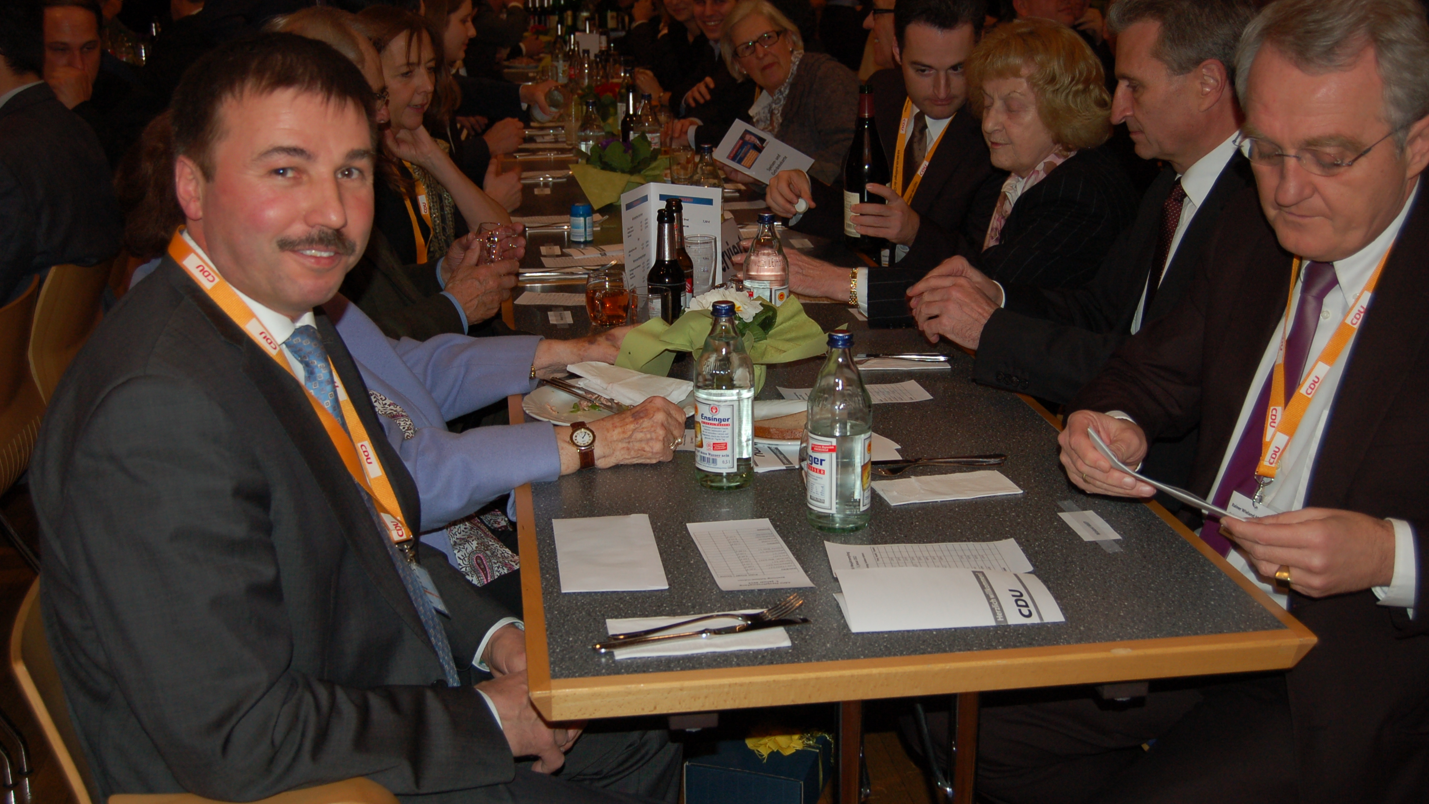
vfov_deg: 29.0
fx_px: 1554
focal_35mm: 41
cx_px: 716
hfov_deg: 49.4
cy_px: 331
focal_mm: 26
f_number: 4.2
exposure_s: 1/60
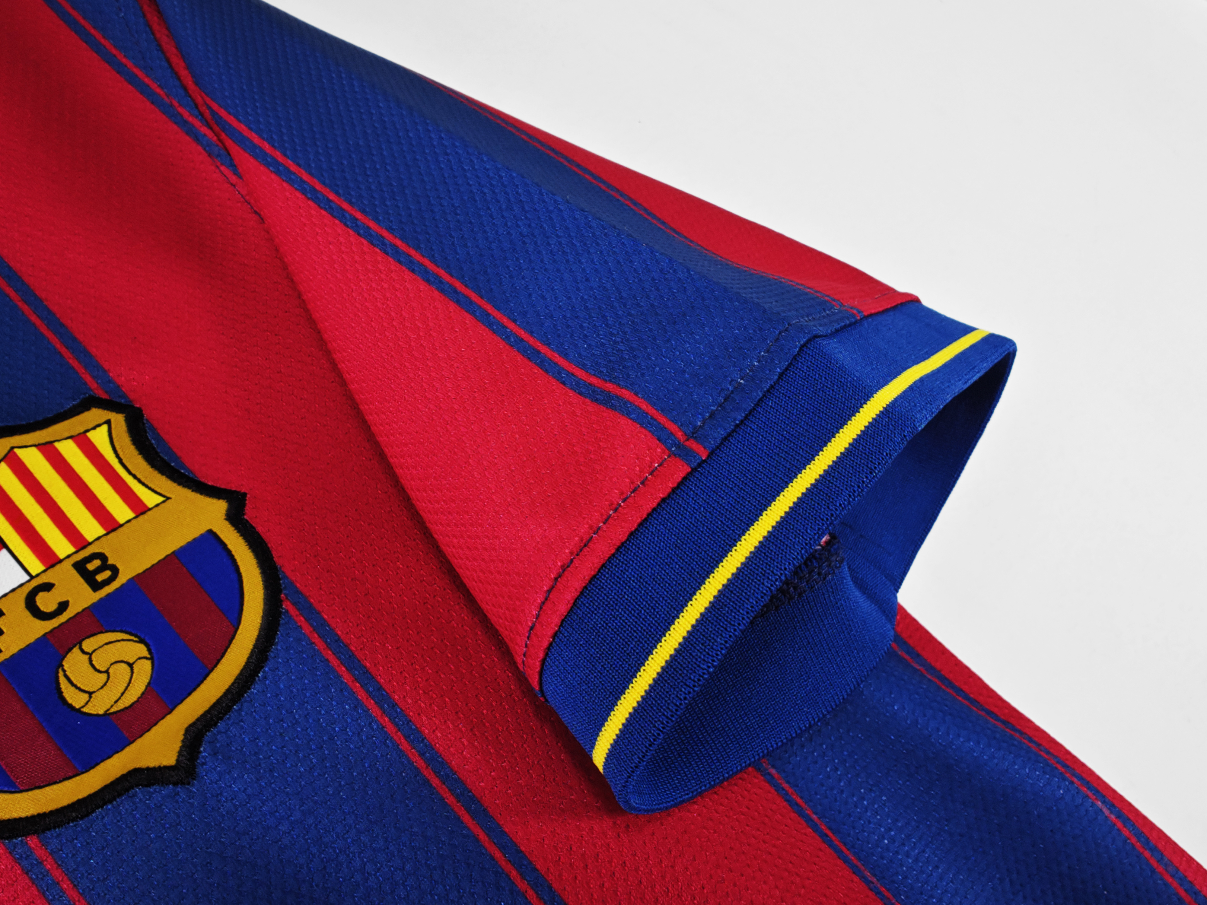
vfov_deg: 58.9
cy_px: 452
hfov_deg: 73.9
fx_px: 802
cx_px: 604
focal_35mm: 23
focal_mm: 2.59
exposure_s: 1/50
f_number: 2.2
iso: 67
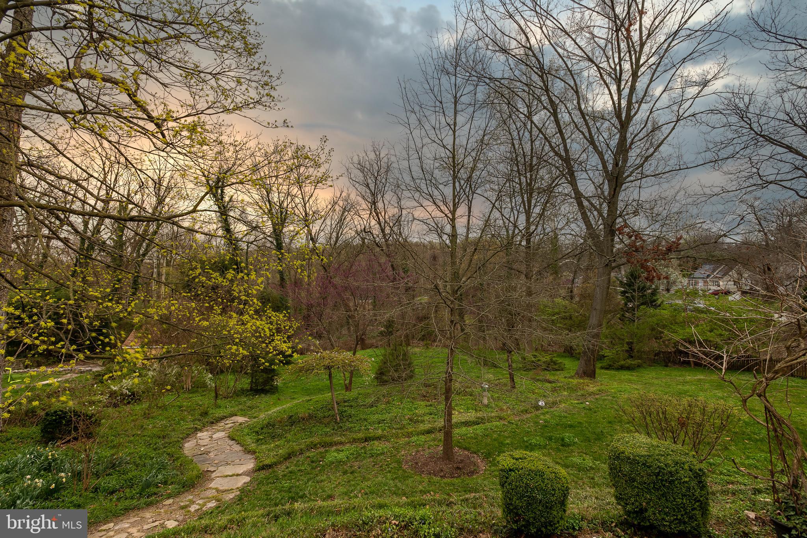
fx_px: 381
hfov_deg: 93.3
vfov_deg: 70.4
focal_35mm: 17
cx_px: 404
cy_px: 269
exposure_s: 1/6
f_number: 11
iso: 320
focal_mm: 17
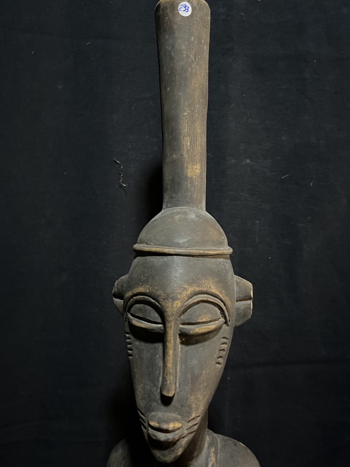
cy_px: 221
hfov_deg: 48.2
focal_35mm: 29
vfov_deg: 61.6
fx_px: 391
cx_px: 183
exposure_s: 1/29
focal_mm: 5.1
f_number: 1.6
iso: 1000
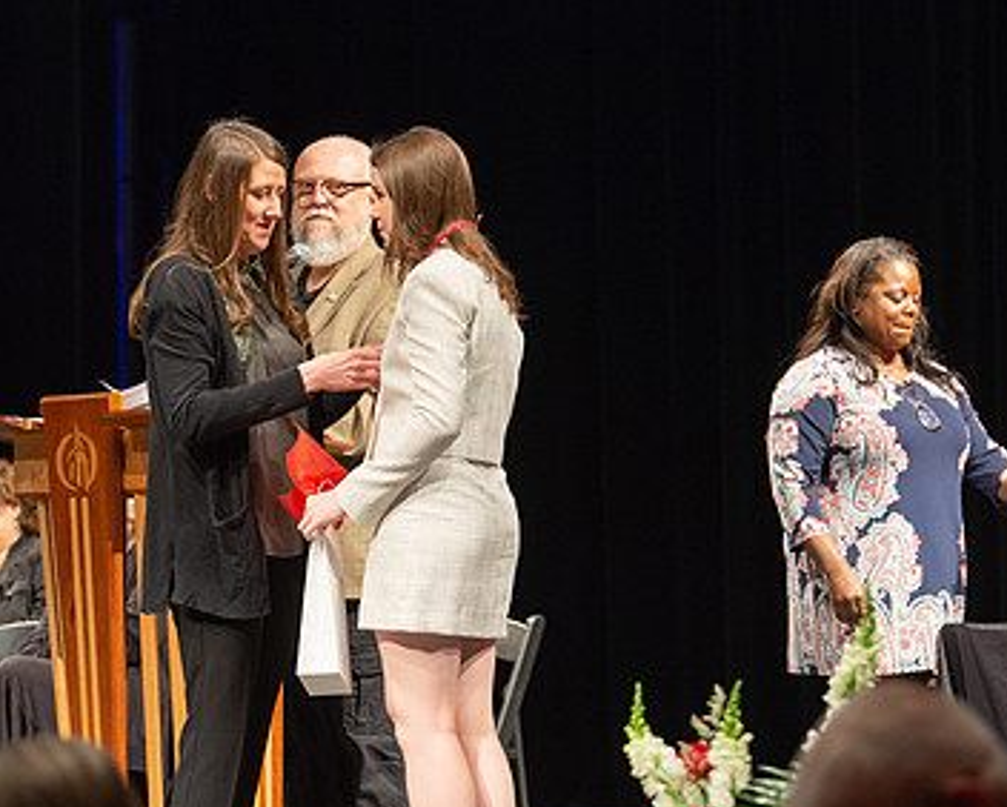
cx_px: 275
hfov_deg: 9.6
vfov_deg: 7.7
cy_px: 487
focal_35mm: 201
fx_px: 5994
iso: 1600
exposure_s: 1/100
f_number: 4
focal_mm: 116
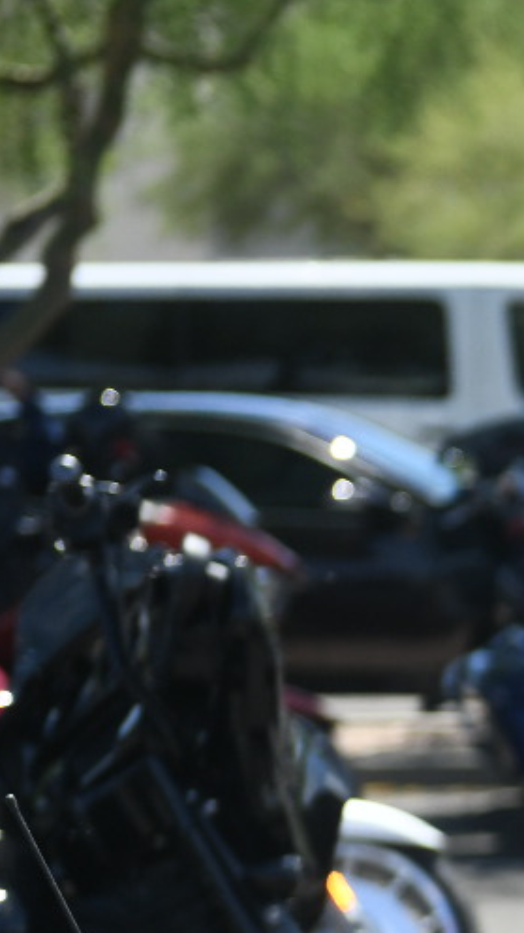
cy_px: 875
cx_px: 1347
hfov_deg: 5.7
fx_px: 5071
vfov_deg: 10.4
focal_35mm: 205
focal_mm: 60
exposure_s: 1/8000
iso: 800
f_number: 2.8
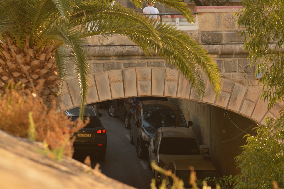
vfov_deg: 4.6
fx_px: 2365
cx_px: 142
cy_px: 94
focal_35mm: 300
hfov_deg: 6.9
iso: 400
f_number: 8
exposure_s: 1/200
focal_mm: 200
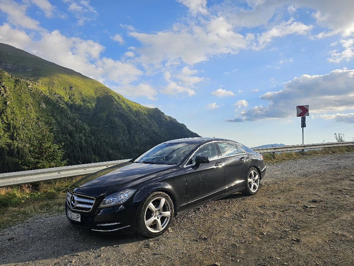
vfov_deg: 58.9
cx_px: 177
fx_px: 235
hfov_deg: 73.9
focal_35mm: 23
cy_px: 133
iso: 10
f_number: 1.7
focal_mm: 6.3
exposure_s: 1/526
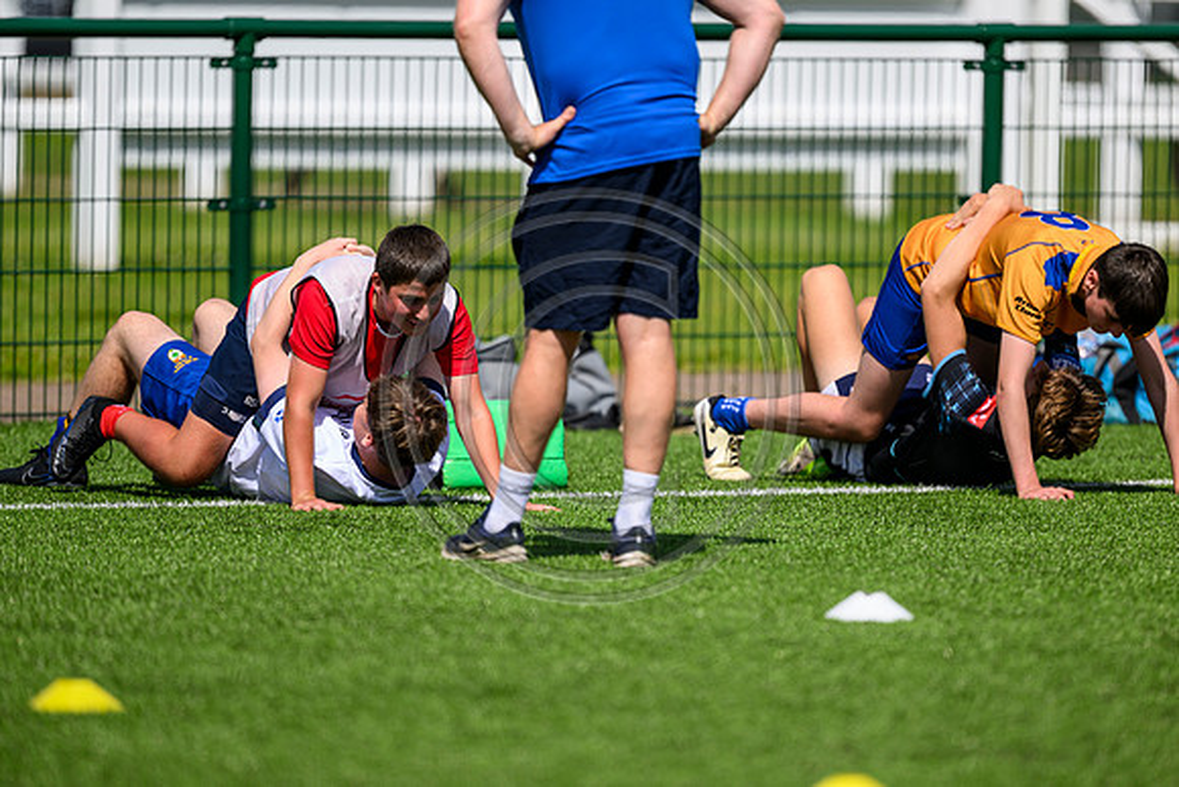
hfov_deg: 5.2
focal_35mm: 400
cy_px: 394
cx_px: 590
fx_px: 13102
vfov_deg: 3.4
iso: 250
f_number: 3.2
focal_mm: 400
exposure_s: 1/4000
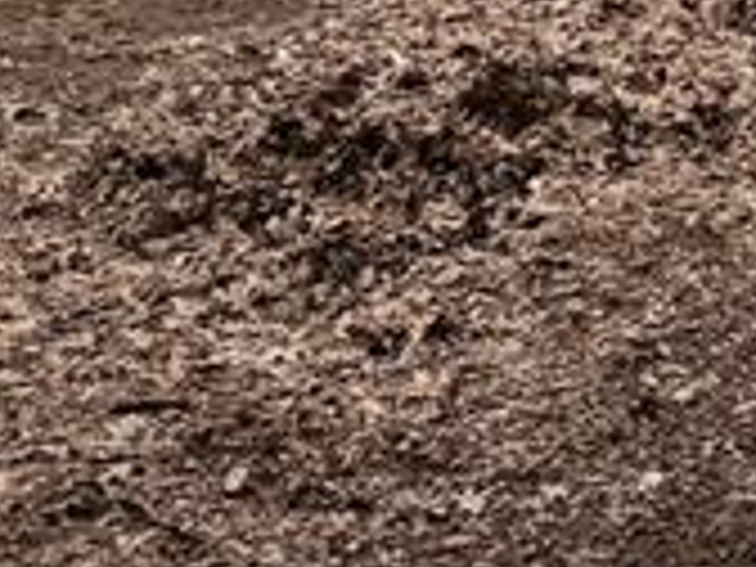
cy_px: -972
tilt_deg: +2.1
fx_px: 3189
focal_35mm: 146
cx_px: 1652
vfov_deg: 8.8
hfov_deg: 11.7
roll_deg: +0.5
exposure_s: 1/1174
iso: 80
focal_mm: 6.76
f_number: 1.78
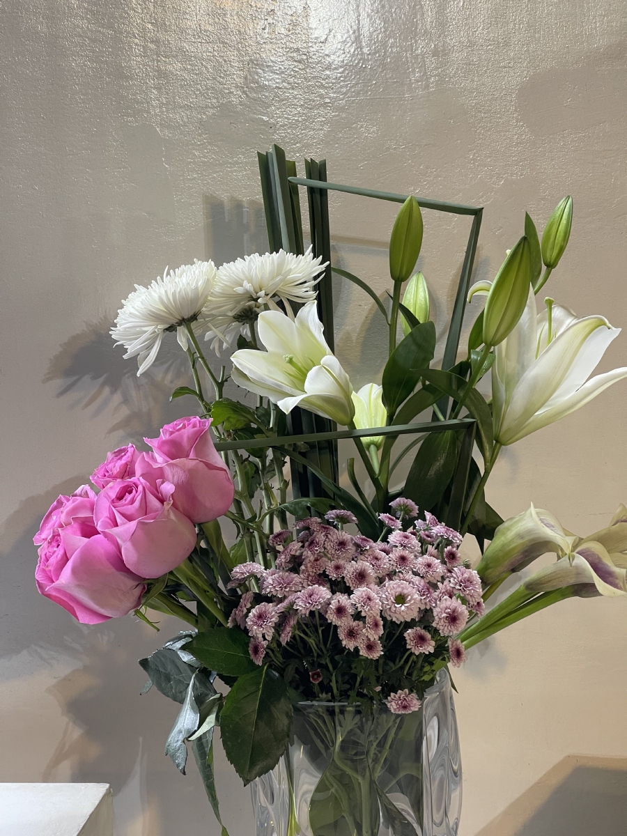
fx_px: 1546
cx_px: 314
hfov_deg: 22.9
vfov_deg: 30.3
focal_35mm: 64
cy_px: 418
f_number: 2.2
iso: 125
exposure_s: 1/100
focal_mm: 7.5
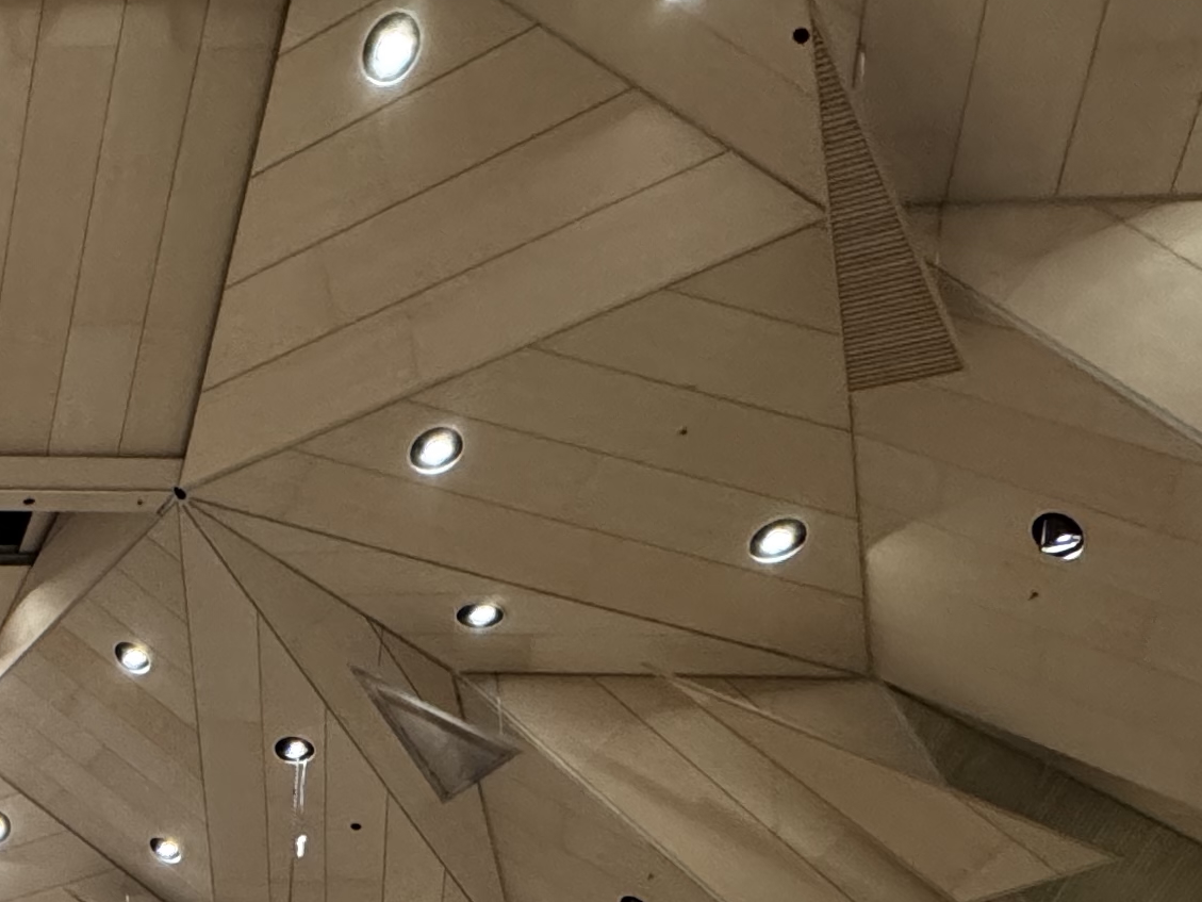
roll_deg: -0.9
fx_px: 1736
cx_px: -382
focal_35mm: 50
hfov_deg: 30.0
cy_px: 1594
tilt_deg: -7.7
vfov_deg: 20.8
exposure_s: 1/63
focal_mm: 2.22
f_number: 2.2
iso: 320
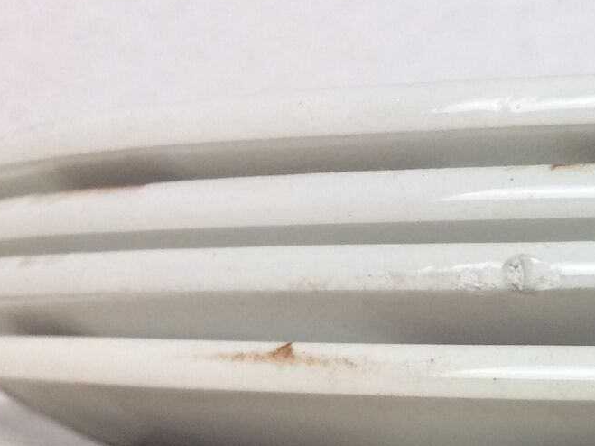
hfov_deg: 19.4
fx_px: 1512
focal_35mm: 88
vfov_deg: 16.2
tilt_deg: -10.0
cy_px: 506
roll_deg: +0.0
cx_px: 890
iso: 64
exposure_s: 1/100
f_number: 2.2
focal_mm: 4.15
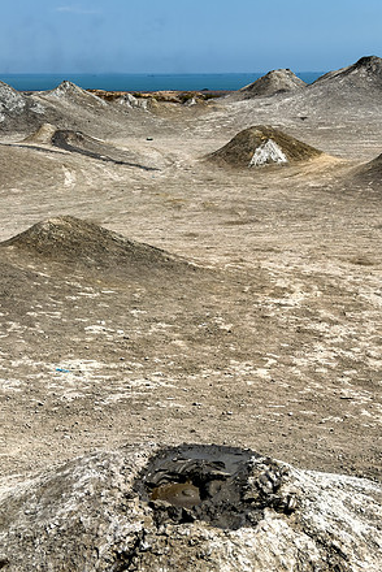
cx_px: 207
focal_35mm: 51
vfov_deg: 38.9
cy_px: 286
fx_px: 810
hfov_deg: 26.5
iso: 64
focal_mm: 6.76
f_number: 1.8
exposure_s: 1/11400
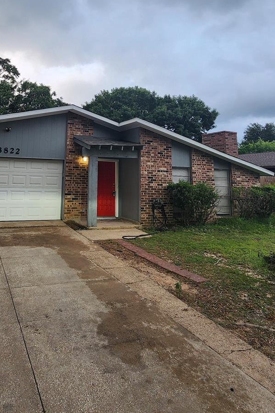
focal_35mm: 23
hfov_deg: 53.5
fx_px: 264
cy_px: 127
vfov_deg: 73.0
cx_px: 81
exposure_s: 1/120
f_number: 2.2
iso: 80
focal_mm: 2.2
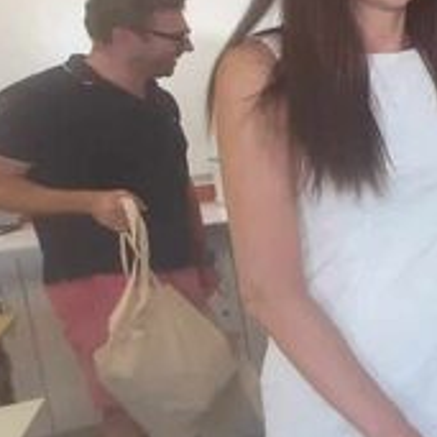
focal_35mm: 47
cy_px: 152
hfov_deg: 20.9
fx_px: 671
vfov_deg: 35.8
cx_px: 823
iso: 100
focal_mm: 1.74
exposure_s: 1/50
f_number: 2.2
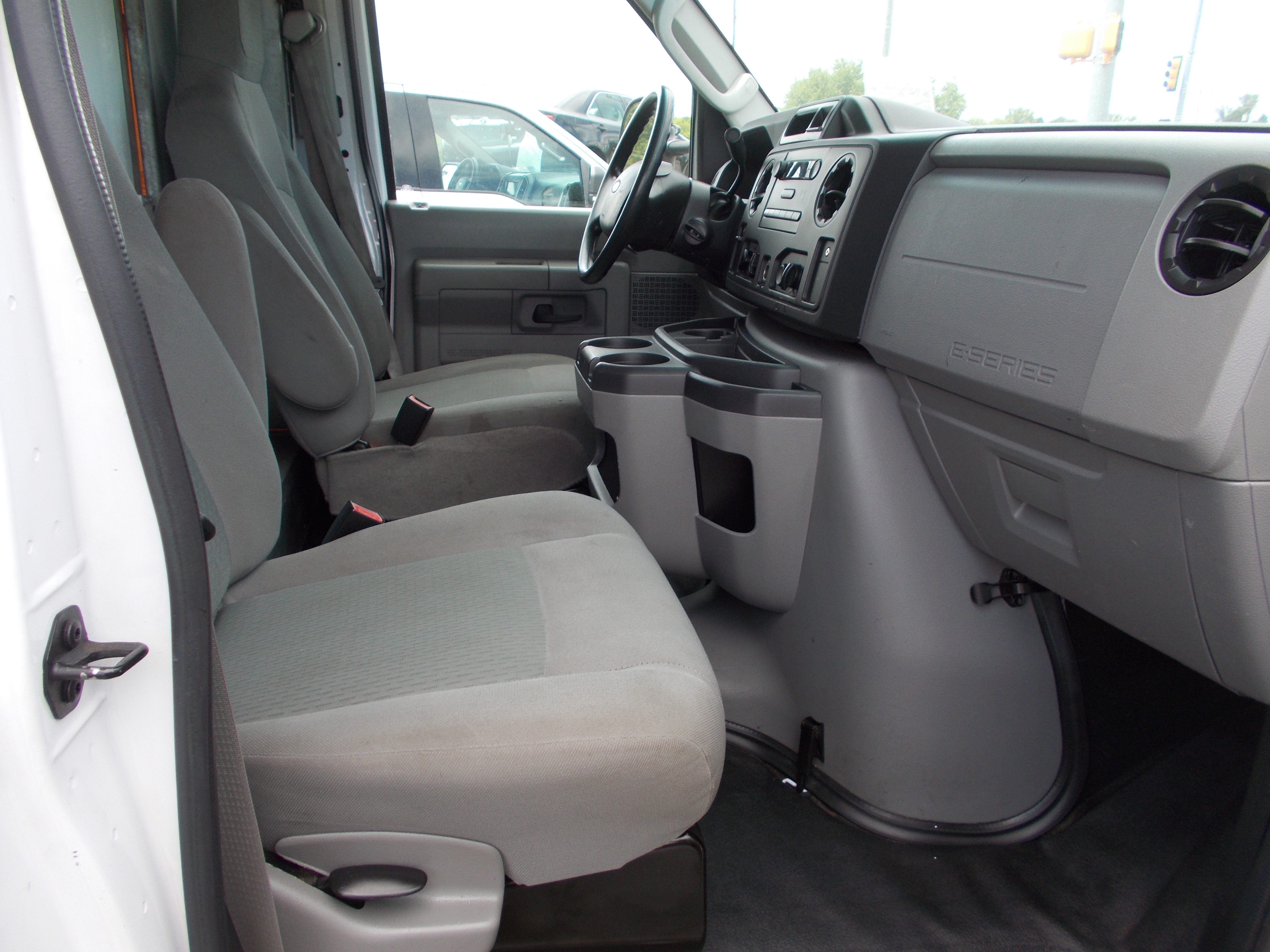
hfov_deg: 67.3
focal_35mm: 26
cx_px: 635
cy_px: 476
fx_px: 954
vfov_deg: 53.1
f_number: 3.2
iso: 80
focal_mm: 4.6
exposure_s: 1/125
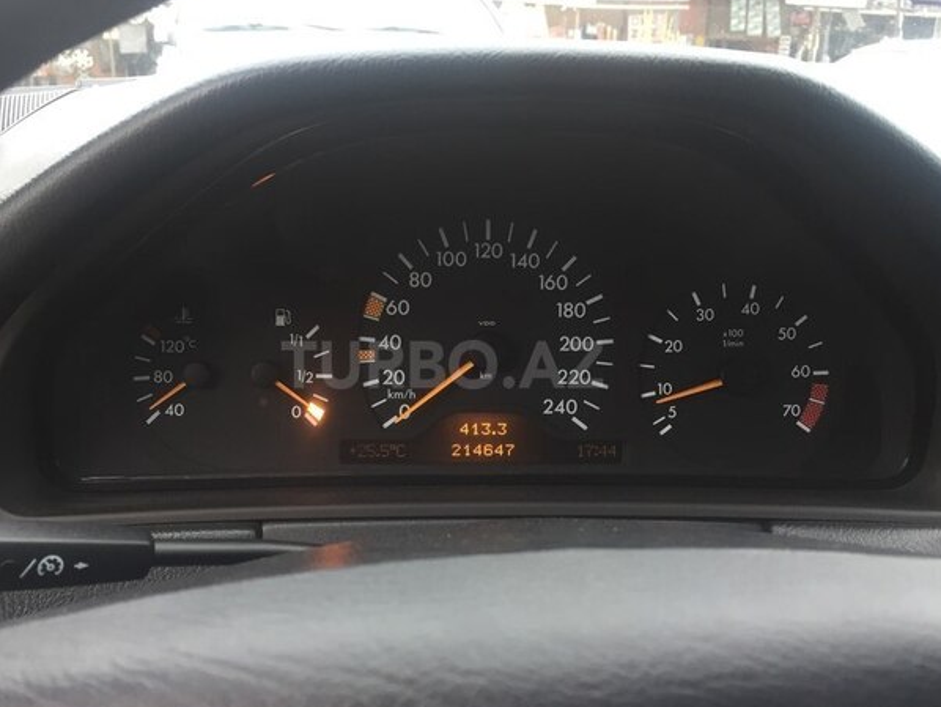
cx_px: 442
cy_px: 365
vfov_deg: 44.2
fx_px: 870
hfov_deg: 56.8
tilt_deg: -15.5
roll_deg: -2.3
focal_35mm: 32
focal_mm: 4.15
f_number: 2.2
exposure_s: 1/33
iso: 80
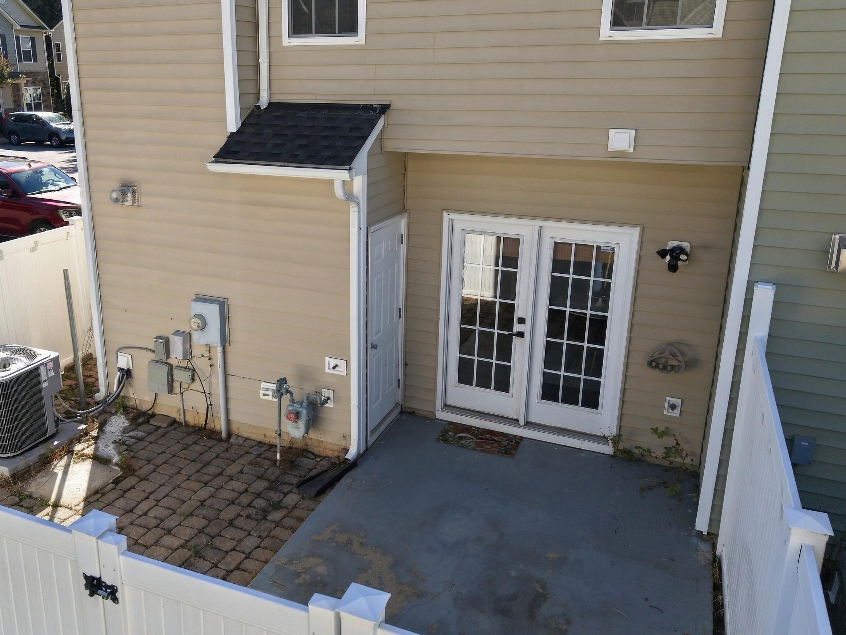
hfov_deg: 58.0
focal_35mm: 31
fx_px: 758
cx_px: 347
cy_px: 279
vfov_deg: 45.4
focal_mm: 8.7
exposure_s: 1/1250
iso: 100
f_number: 1.8
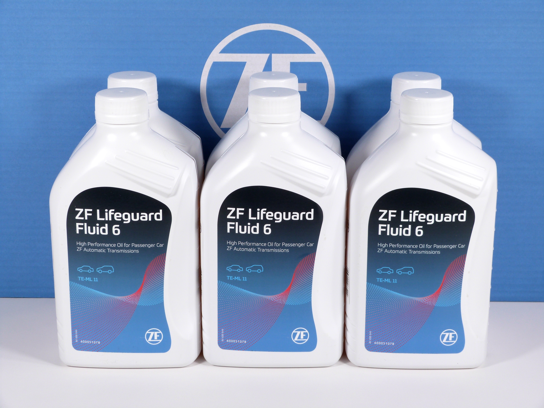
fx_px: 1069
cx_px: 272
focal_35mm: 68
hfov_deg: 28.6
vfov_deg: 21.6
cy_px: 204
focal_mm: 12.1
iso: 100
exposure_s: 1/250
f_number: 4
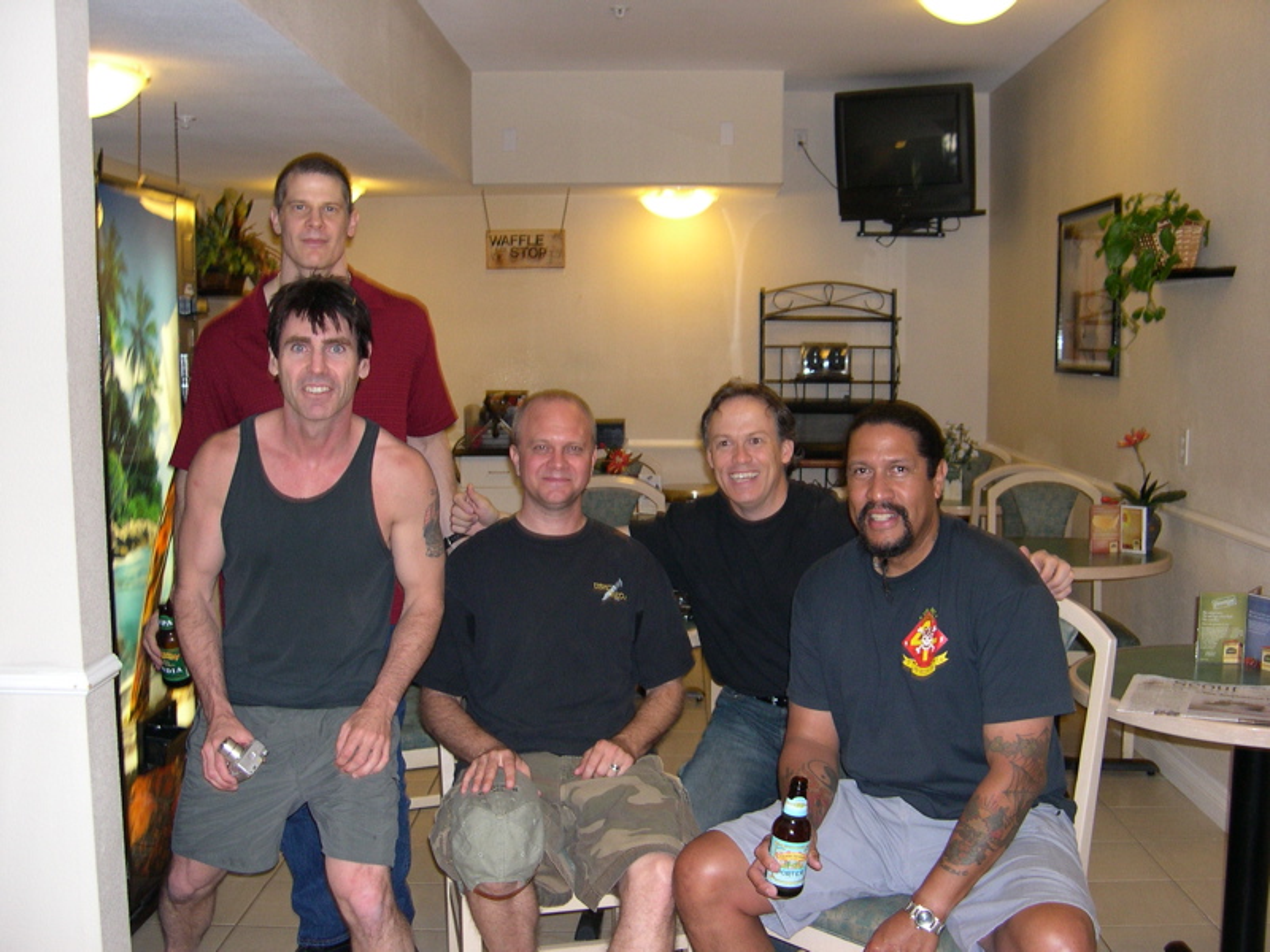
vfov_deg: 37.7
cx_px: 635
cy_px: 476
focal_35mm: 38
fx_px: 1394
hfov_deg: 49.0
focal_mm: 8
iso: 178
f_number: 2.8
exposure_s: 1/60
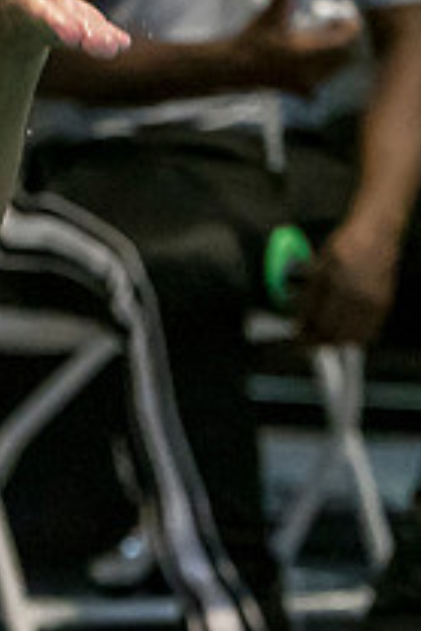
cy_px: 278
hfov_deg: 0.8
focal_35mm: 1678
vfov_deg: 1.2
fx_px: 29384
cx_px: 121
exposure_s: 1/1000
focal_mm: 200
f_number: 2.8
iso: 3200
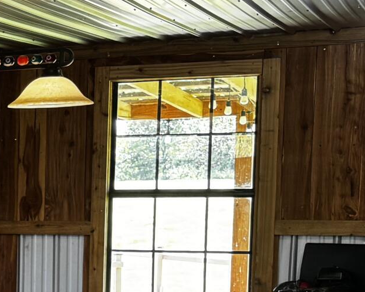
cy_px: 311
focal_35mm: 113
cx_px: -375
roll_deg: +0.3
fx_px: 1221
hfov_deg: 14.1
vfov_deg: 13.4
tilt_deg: -6.0
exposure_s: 1/60
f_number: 1.78
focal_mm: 6.76
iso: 160
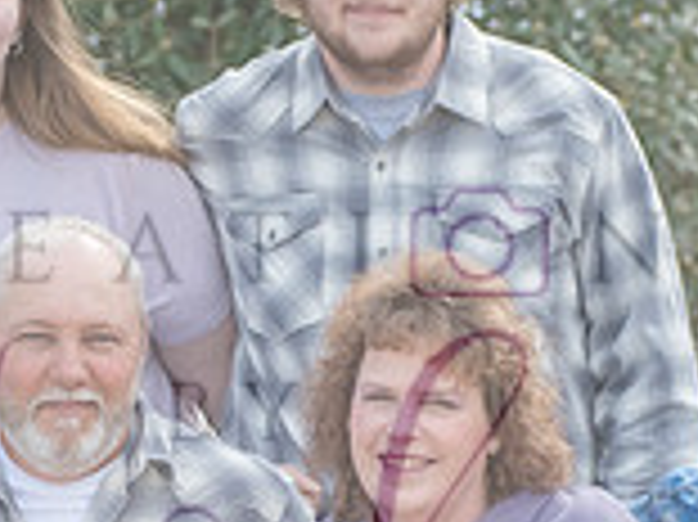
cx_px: 288
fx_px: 5803
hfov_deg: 6.9
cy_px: 502
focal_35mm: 288
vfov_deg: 5.1
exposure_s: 1/1000
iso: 400
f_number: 4.5
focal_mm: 80
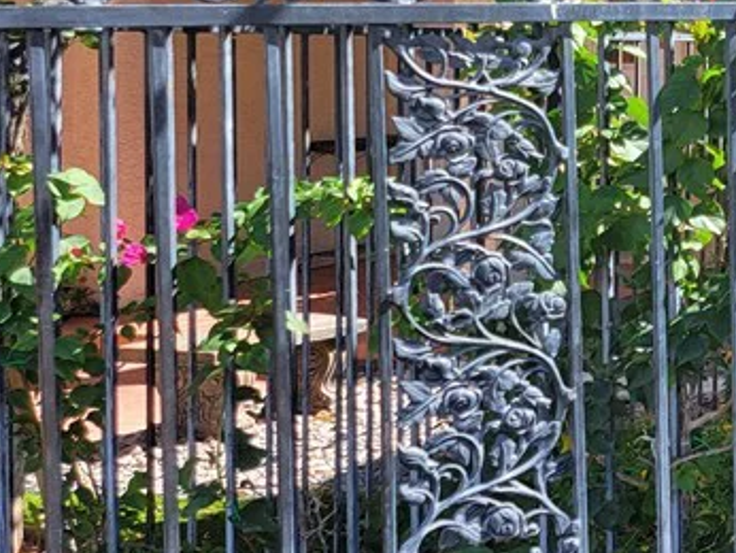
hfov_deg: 23.0
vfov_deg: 19.8
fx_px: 1511
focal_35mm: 71
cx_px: 1055
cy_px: -55
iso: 16
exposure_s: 1/233
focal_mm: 6.7
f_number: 1.8
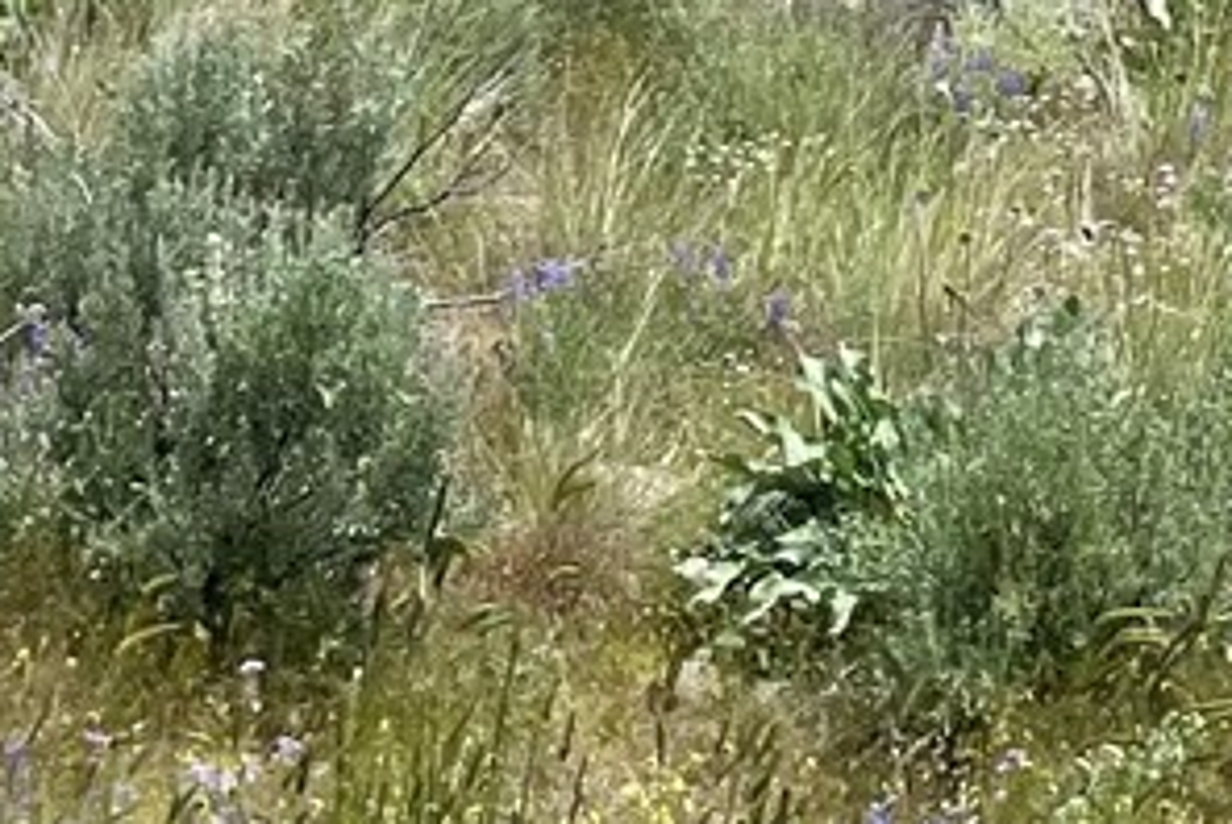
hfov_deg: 14.0
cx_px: 791
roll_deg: -0.6
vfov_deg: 8.3
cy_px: -1440
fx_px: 5001
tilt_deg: -9.9
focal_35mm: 146
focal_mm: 4.2
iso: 32
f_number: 1.6
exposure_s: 1/3731
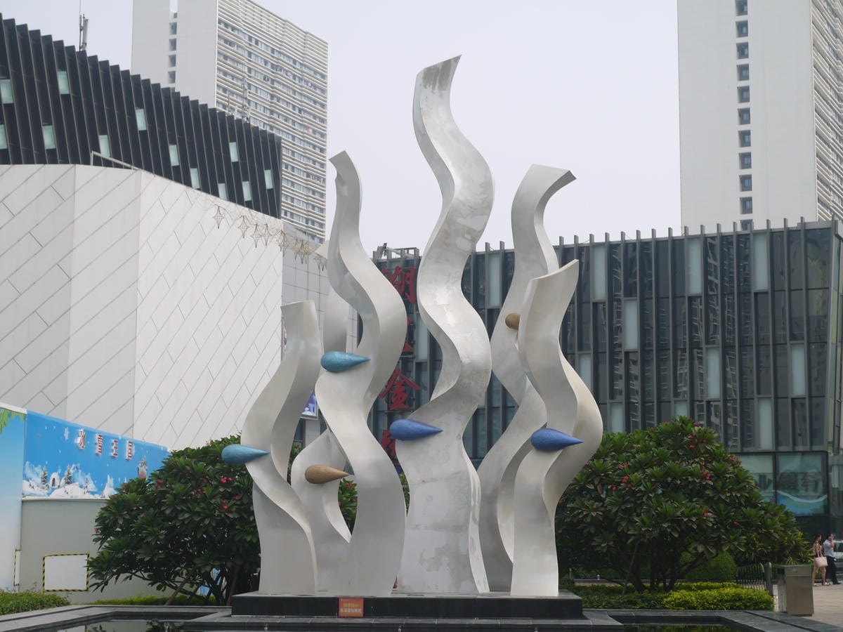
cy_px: 316
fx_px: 1607
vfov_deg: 22.3
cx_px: 422
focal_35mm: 66
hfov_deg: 29.4
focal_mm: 33
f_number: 9
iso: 160
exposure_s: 1/320
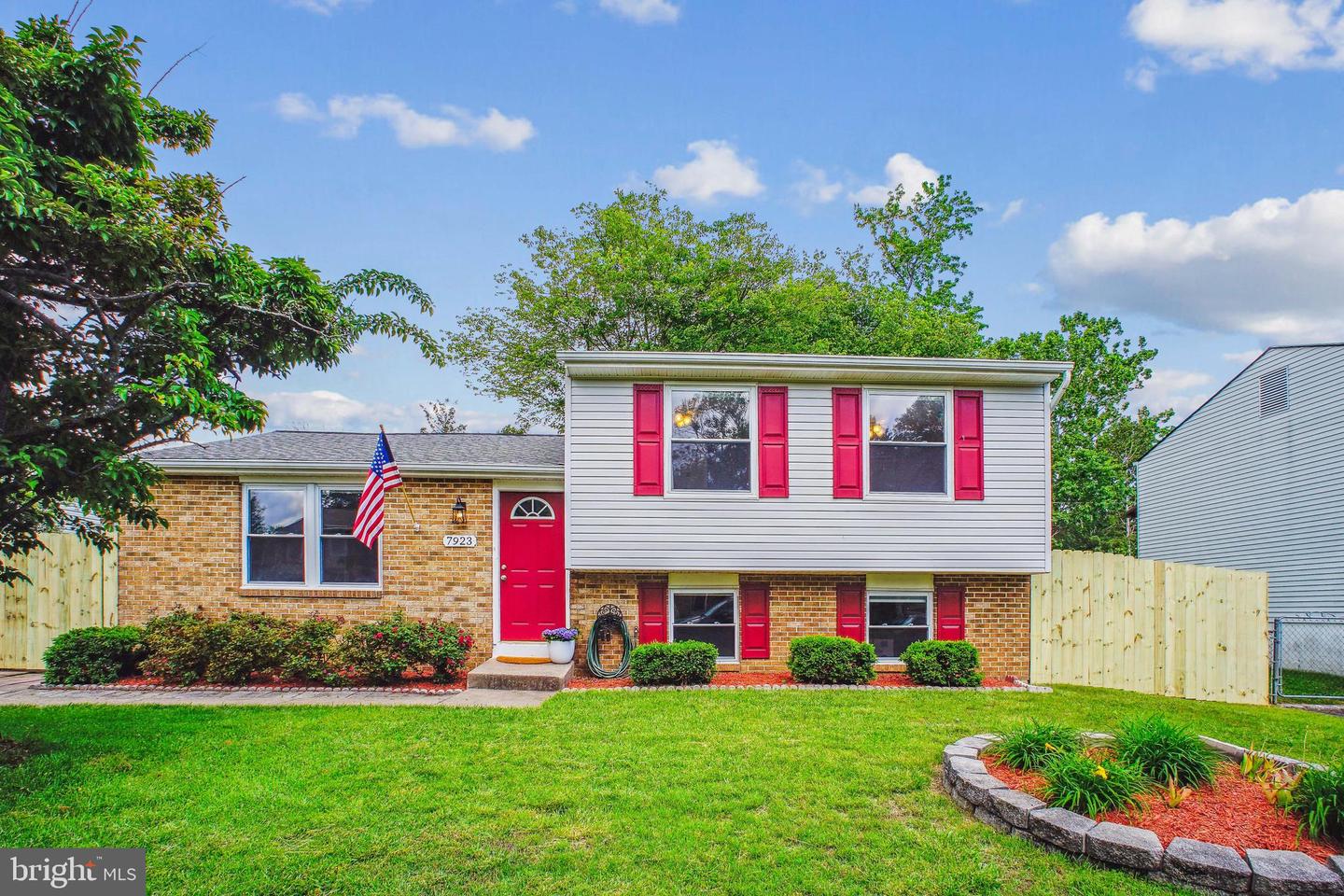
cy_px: 448
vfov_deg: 72.1
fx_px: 616
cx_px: 672
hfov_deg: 95.0
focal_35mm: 16
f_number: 9
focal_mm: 11
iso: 100
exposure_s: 1/125
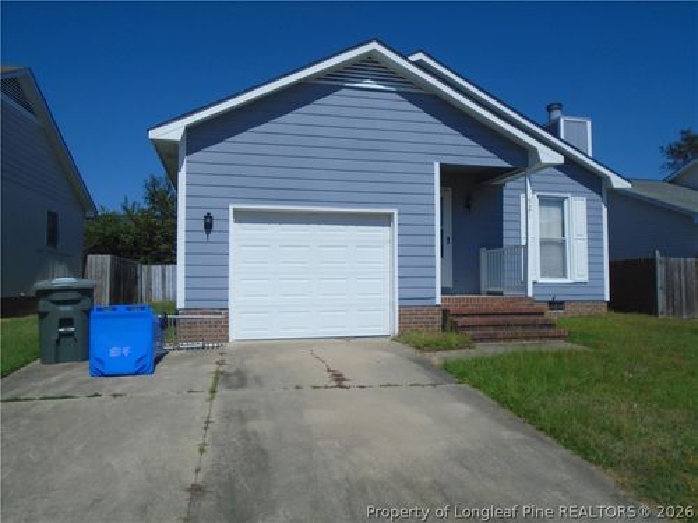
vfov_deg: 53.1
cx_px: 349
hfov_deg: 67.3
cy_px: 262
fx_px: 524
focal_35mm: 26
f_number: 8
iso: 100
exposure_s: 1/500
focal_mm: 4.6
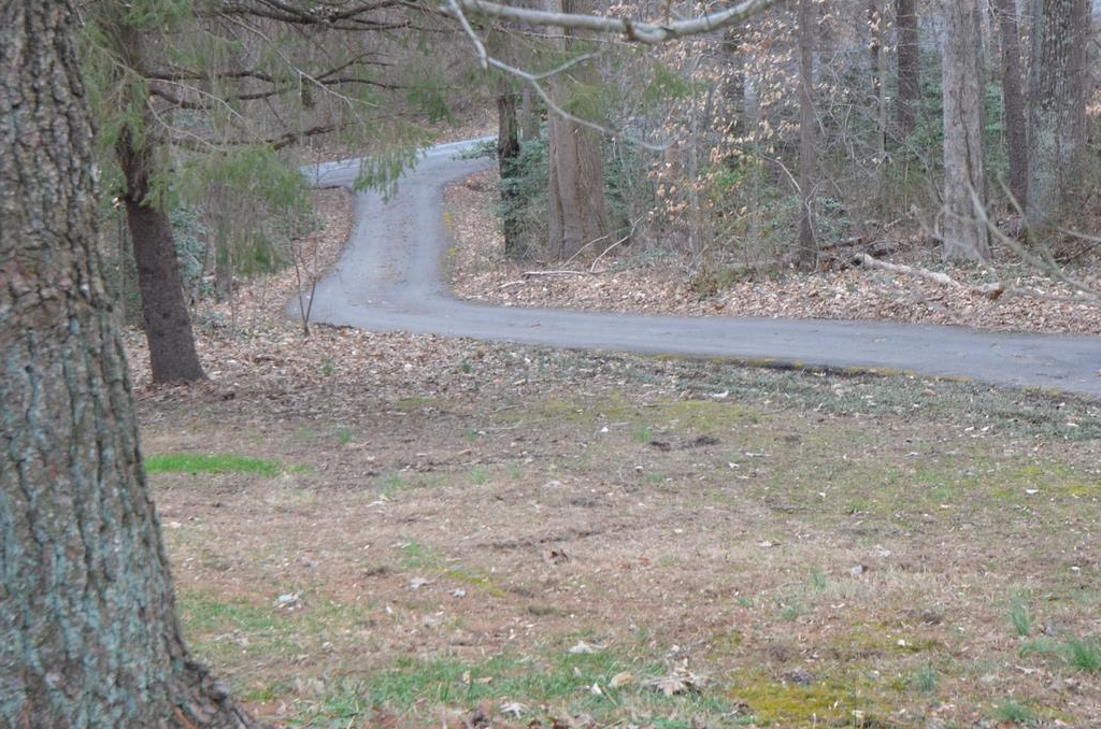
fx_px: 2197
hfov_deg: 28.1
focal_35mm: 72
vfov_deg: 18.8
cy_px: 254
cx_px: 592
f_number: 4.5
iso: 800
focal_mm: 24
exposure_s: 1/60
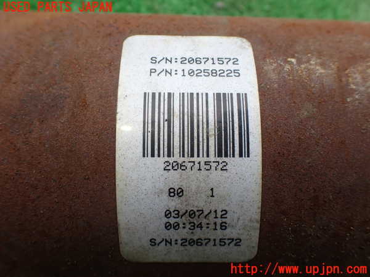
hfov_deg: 60.0
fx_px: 321
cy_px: 138
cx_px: 185
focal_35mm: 30
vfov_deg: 46.8
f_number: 3.2
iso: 100
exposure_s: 1/320
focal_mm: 5.4
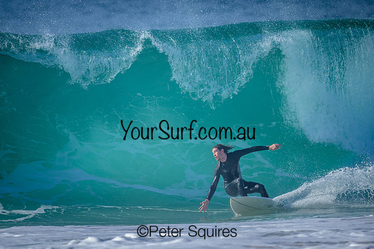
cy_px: 124
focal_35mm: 800
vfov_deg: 1.7
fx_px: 8313
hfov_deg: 2.6
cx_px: 187
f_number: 6.3
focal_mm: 800
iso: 1000
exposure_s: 1/4000
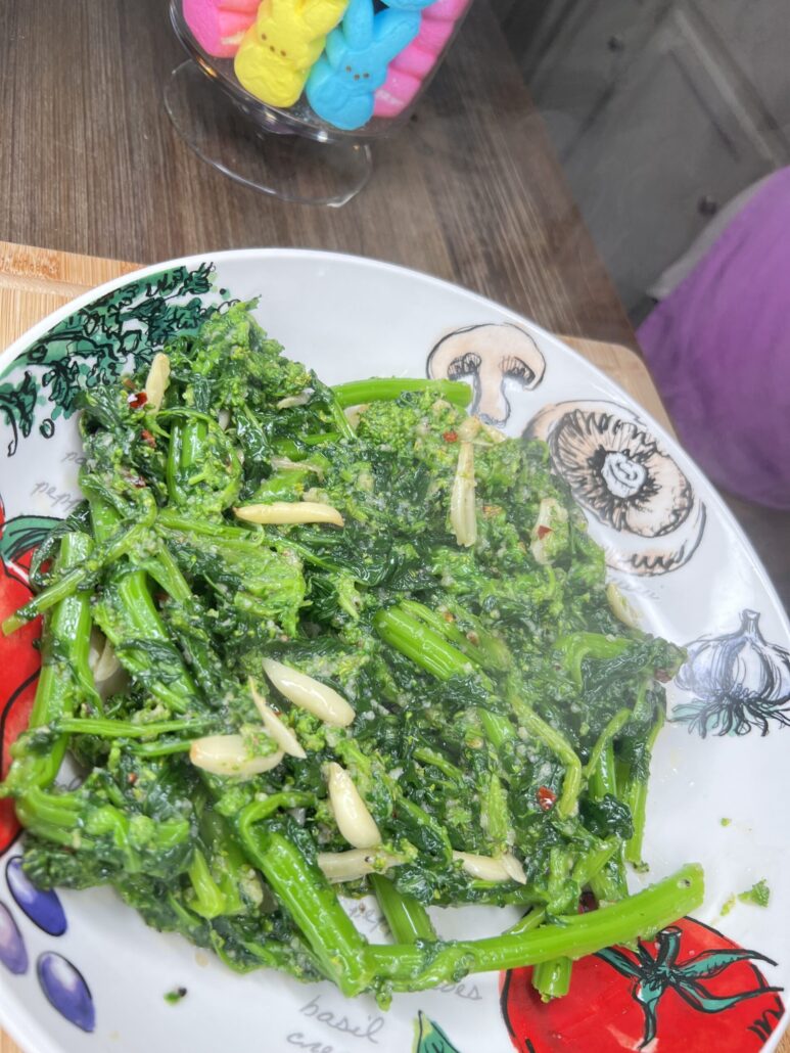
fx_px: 791
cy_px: 526
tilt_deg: -49.9
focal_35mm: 26
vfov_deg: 67.3
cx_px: 395
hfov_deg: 53.1
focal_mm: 5.7
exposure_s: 1/151
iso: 50
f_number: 1.5
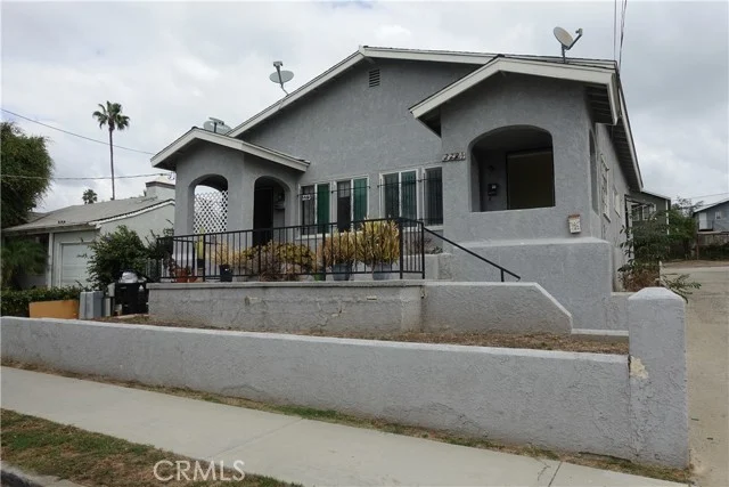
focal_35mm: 24
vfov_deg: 53.2
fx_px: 486
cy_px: 244
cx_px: 364
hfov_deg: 73.7
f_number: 5.6
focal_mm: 8.8
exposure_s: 1/500
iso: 125
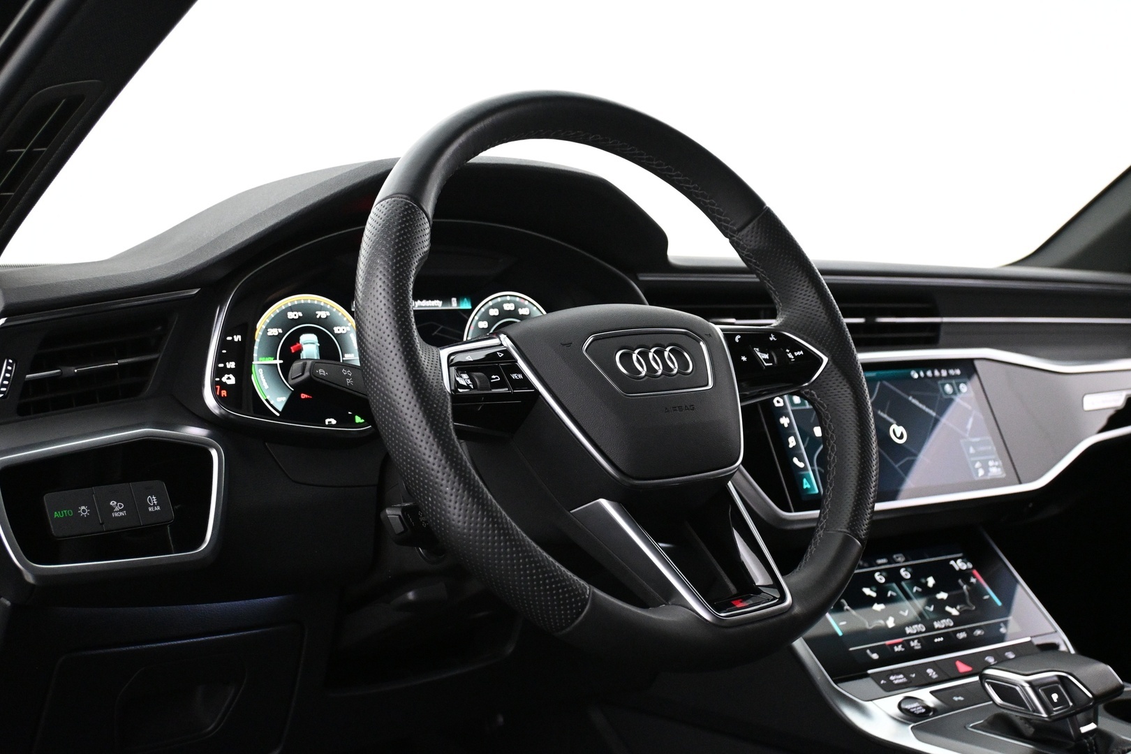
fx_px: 1296
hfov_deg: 47.2
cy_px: 377
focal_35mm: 41
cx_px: 566
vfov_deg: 32.4
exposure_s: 1/50
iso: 4000
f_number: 4.5
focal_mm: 27.5
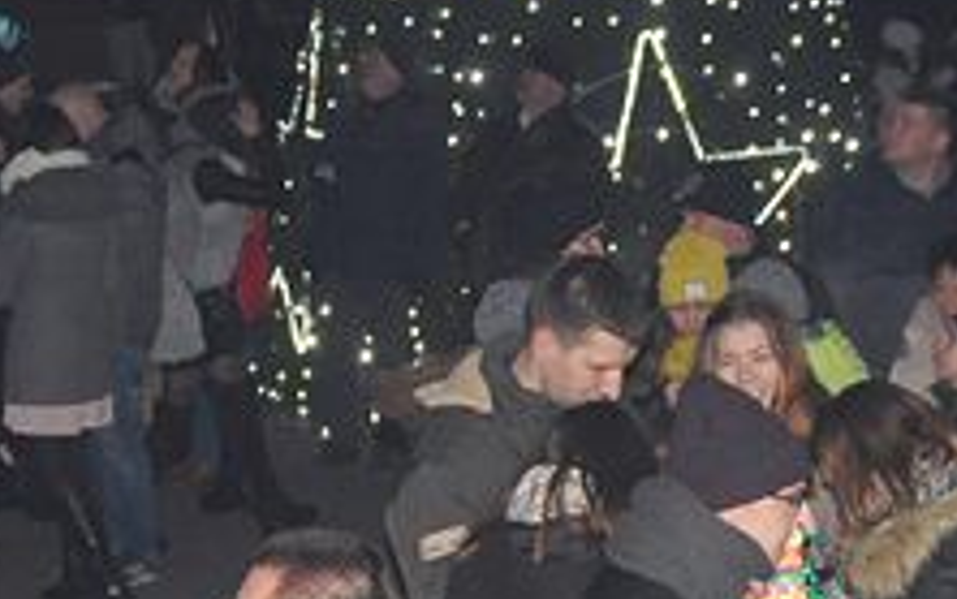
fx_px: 3966
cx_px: 694
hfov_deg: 13.7
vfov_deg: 8.5
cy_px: 877
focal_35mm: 152
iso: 1250
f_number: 4.5
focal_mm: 26
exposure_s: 1/60
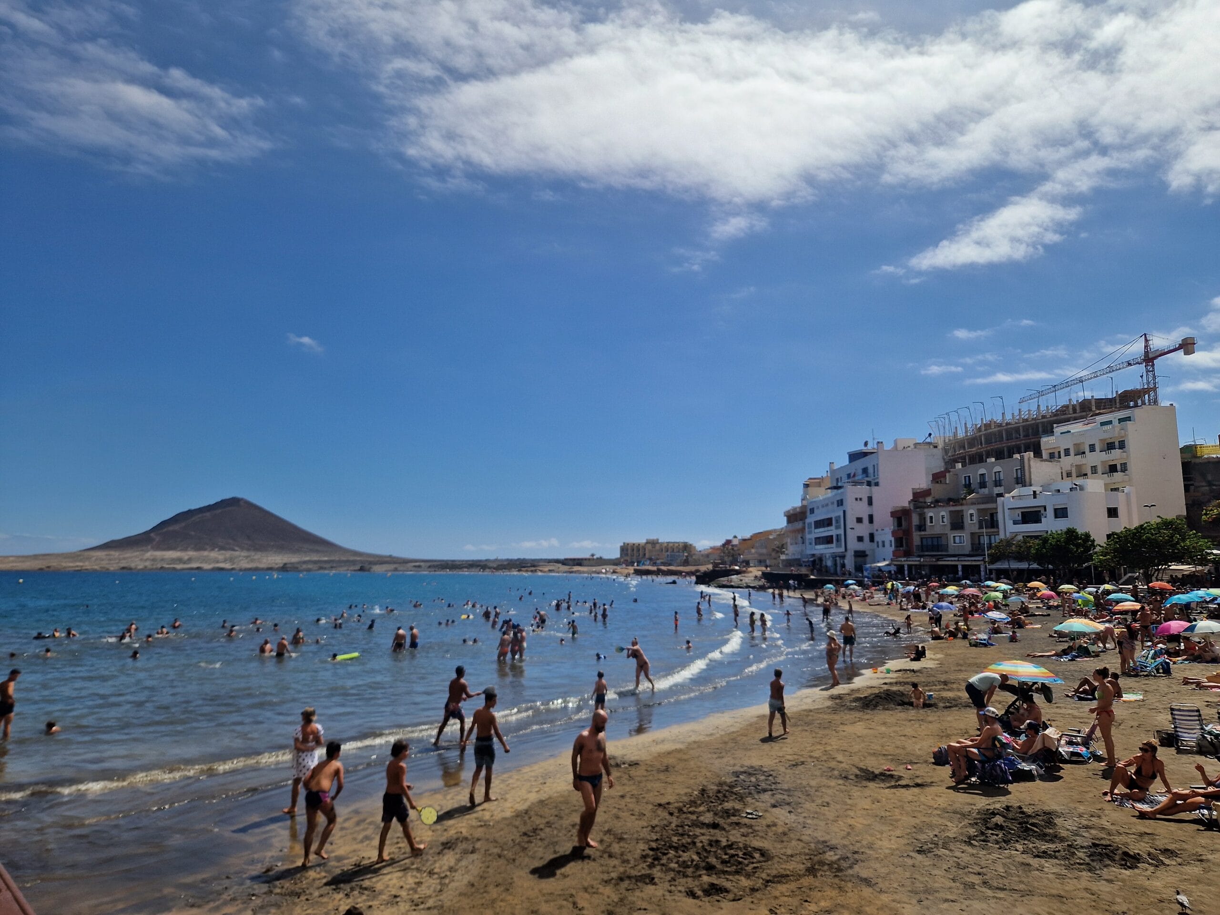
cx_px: 610
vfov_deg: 58.9
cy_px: 458
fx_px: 811
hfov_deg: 73.9
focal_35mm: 23
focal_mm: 5.4
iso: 50
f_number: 1.8
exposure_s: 1/4688
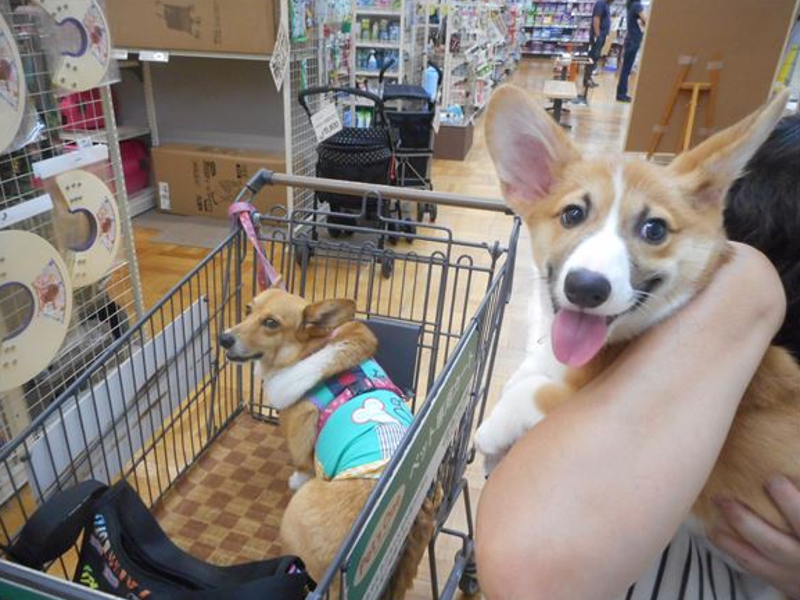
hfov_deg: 67.3
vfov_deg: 53.1
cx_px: 390
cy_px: 305
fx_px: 601
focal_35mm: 26
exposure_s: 1/30
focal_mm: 4.5
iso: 360
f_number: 3.7
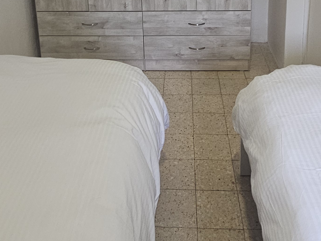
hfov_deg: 49.0
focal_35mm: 38
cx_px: 164
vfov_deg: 31.3
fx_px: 352
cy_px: -53
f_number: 2.2
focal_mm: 2.2
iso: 320
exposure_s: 1/50
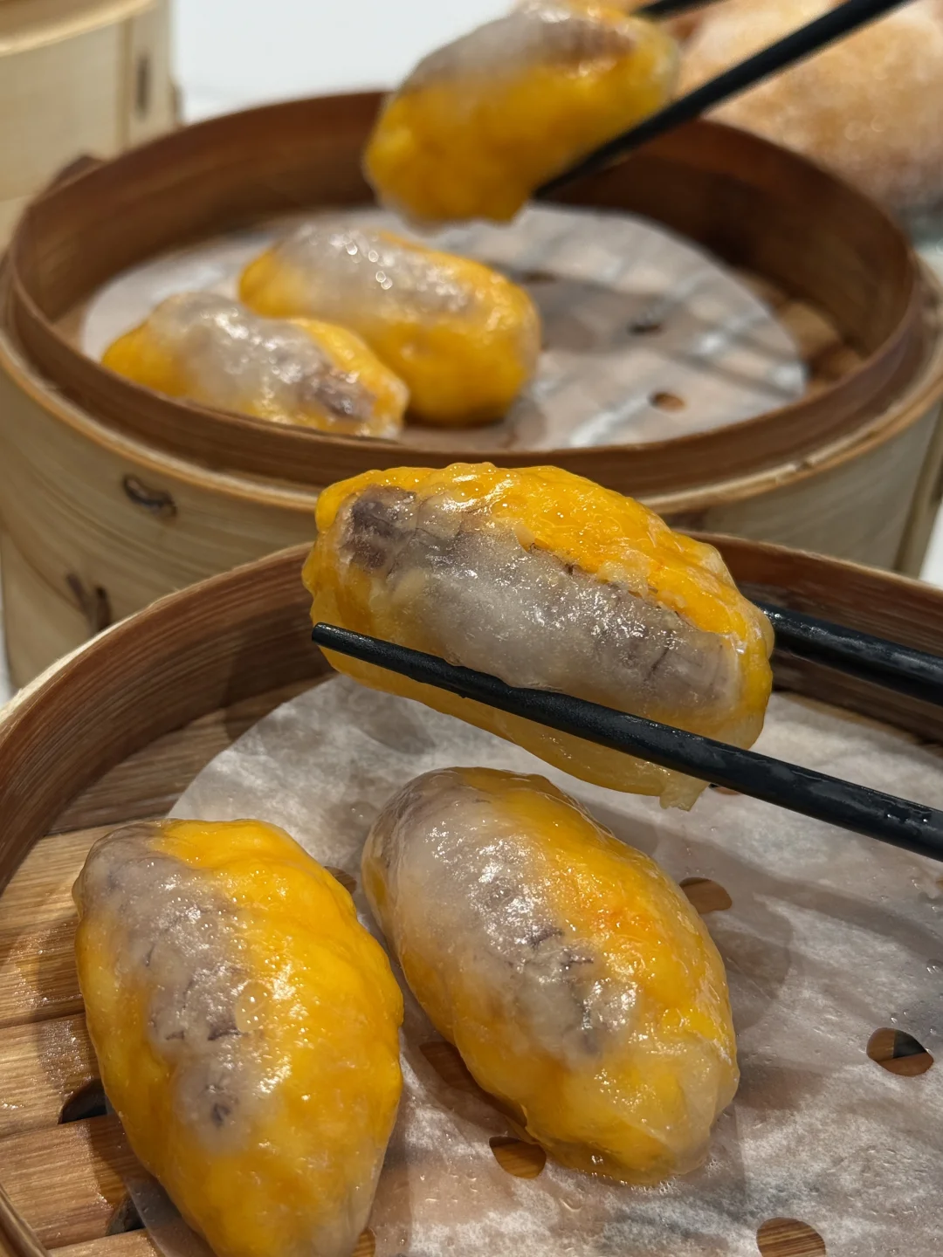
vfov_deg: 39.7
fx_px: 1743
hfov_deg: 30.3
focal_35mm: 48
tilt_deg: -34.4
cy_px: 628
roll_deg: -4.5
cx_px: 472
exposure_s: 1/100
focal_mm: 6.76
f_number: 1.78
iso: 64
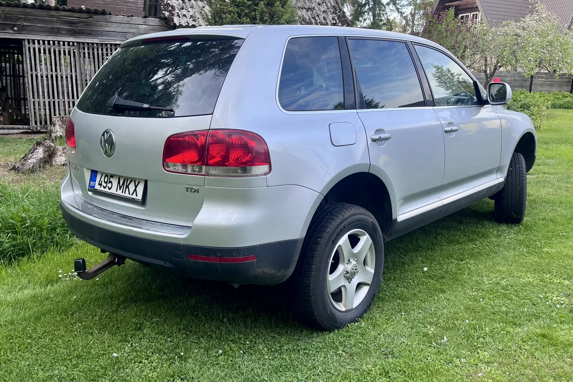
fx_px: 509
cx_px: 302
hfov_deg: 58.7
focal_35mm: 32
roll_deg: -1.7
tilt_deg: -9.0
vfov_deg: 41.1
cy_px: 168
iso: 50
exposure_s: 1/298
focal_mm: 5.1
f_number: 1.6
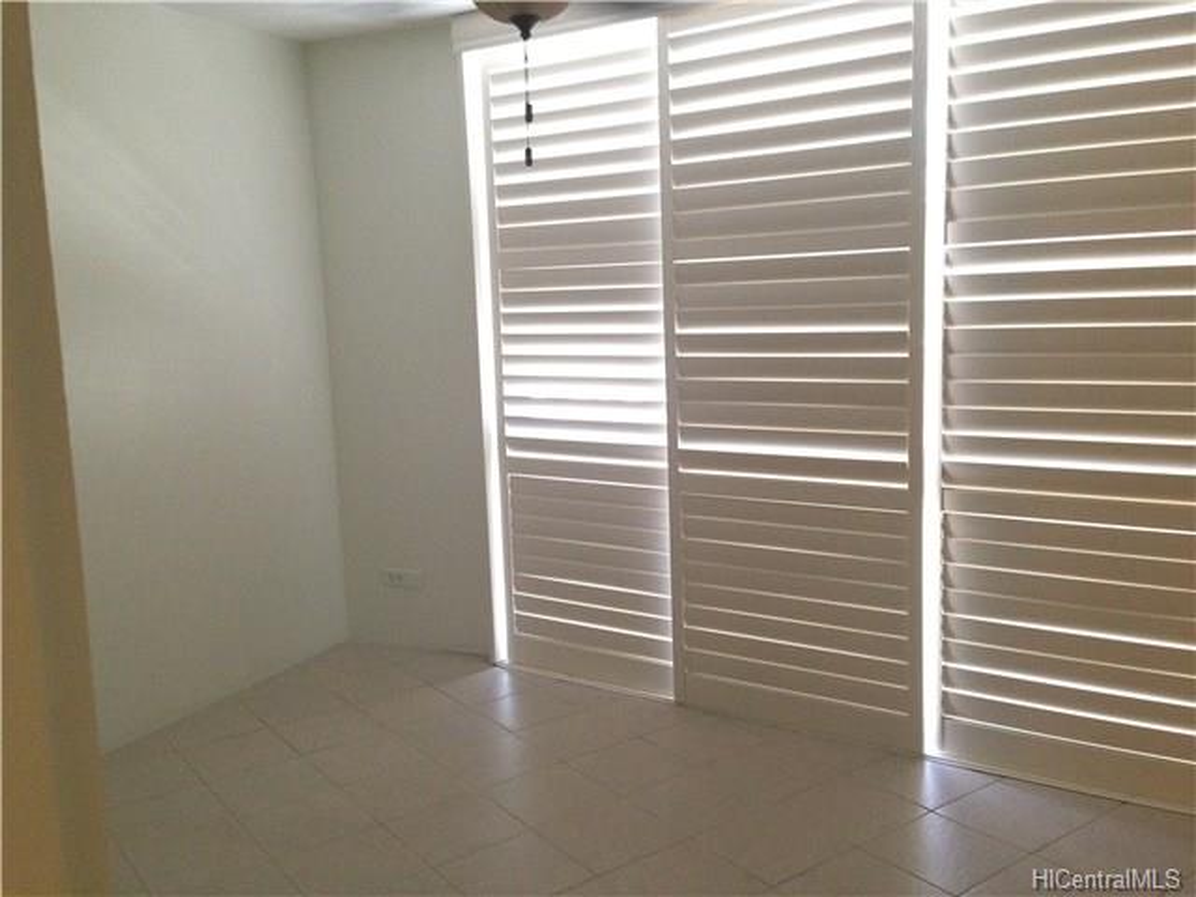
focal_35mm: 33
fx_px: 1140
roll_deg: +3.2
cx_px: 598
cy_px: 448
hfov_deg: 55.4
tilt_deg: -8.0
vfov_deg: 42.9
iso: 320
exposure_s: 1/17
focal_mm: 4.12
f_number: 2.4
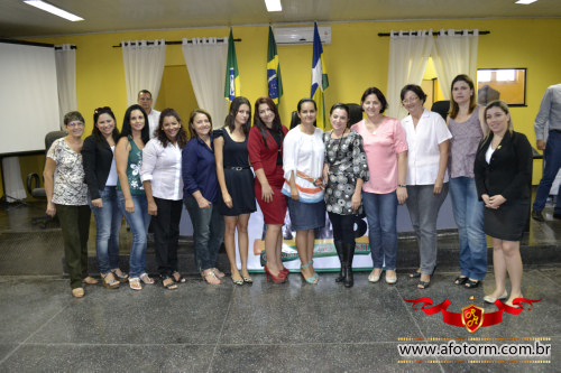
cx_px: 280
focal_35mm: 30
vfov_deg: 43.6
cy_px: 186
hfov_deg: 61.9
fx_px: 467
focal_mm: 20
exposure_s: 1/60
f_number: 3.8
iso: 2000
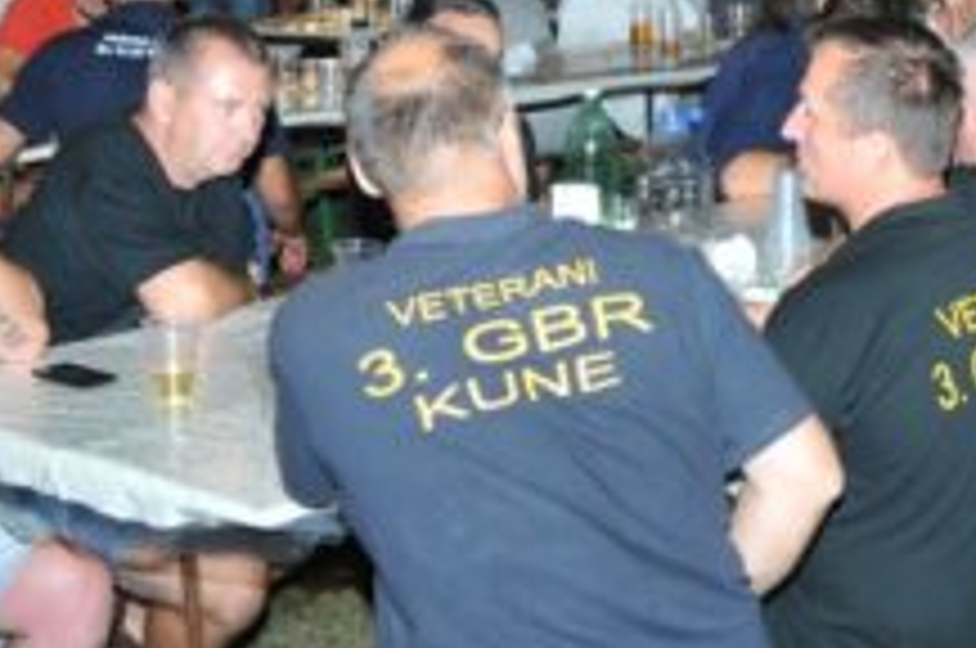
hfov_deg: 24.6
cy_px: 86
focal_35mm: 80
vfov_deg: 16.8
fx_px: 2166
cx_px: 900
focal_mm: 24
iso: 400
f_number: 6.3
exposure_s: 1/50
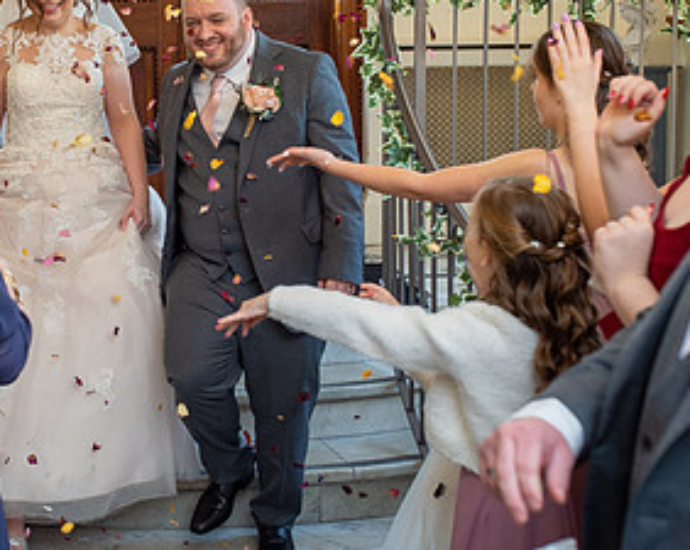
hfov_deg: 27.2
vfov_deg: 22.0
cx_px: 181
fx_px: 1408
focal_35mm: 69
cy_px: 174
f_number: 4
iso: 640
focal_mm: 35
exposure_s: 1/320
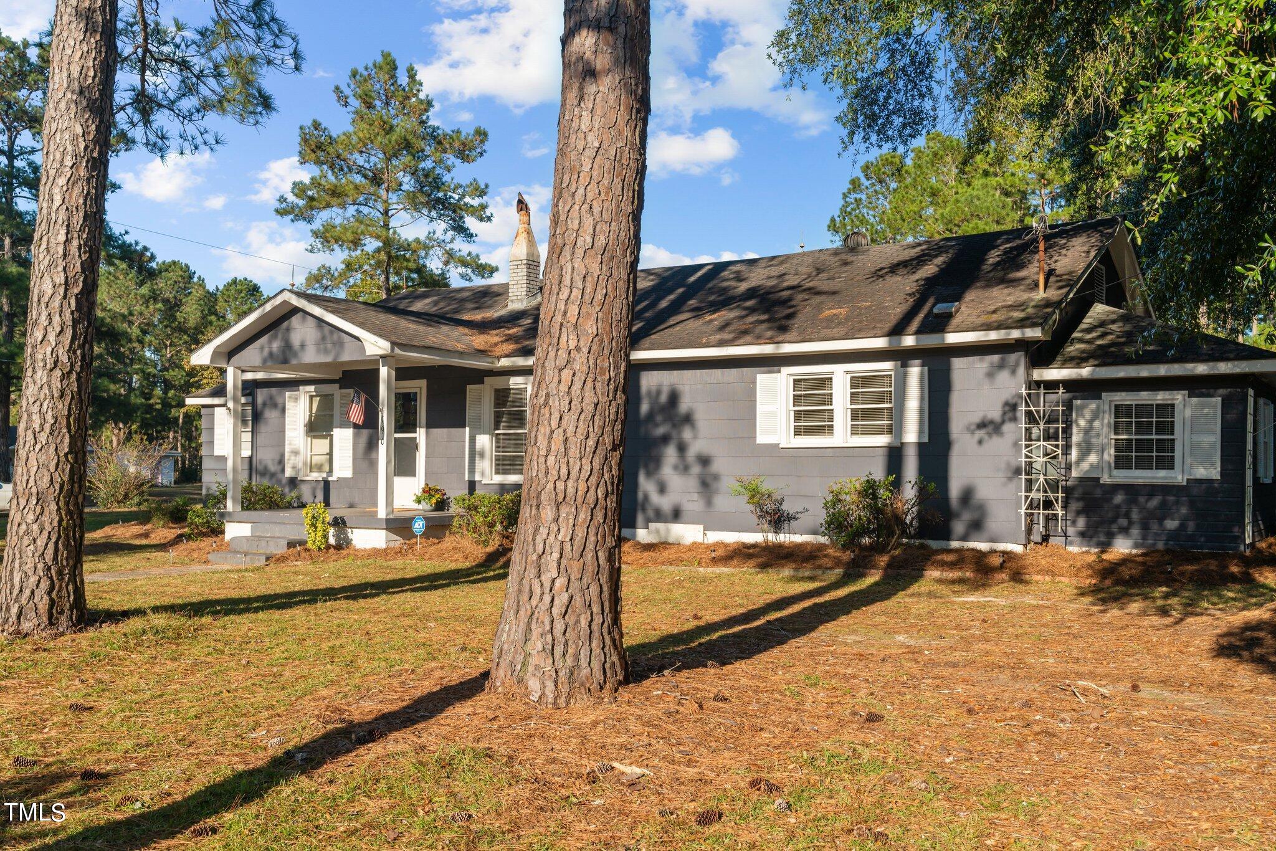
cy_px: 426
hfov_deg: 57.2
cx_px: 638
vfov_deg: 40.0
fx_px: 1170
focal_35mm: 33
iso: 250
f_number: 8
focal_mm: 33
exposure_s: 1/320
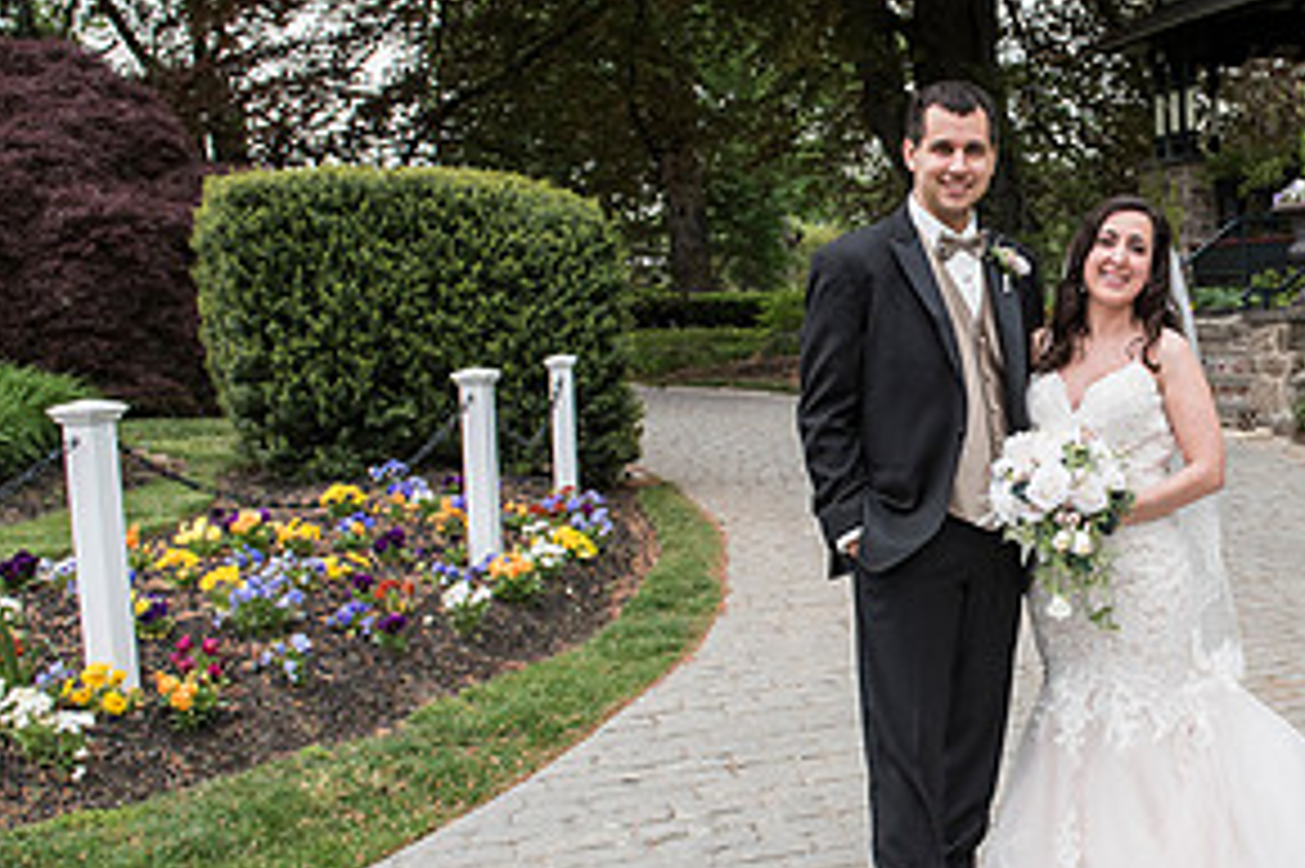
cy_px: 430
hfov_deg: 39.0
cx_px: 1102
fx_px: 1739
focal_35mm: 48
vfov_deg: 28.0
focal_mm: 24
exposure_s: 1/4000
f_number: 3.5
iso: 800
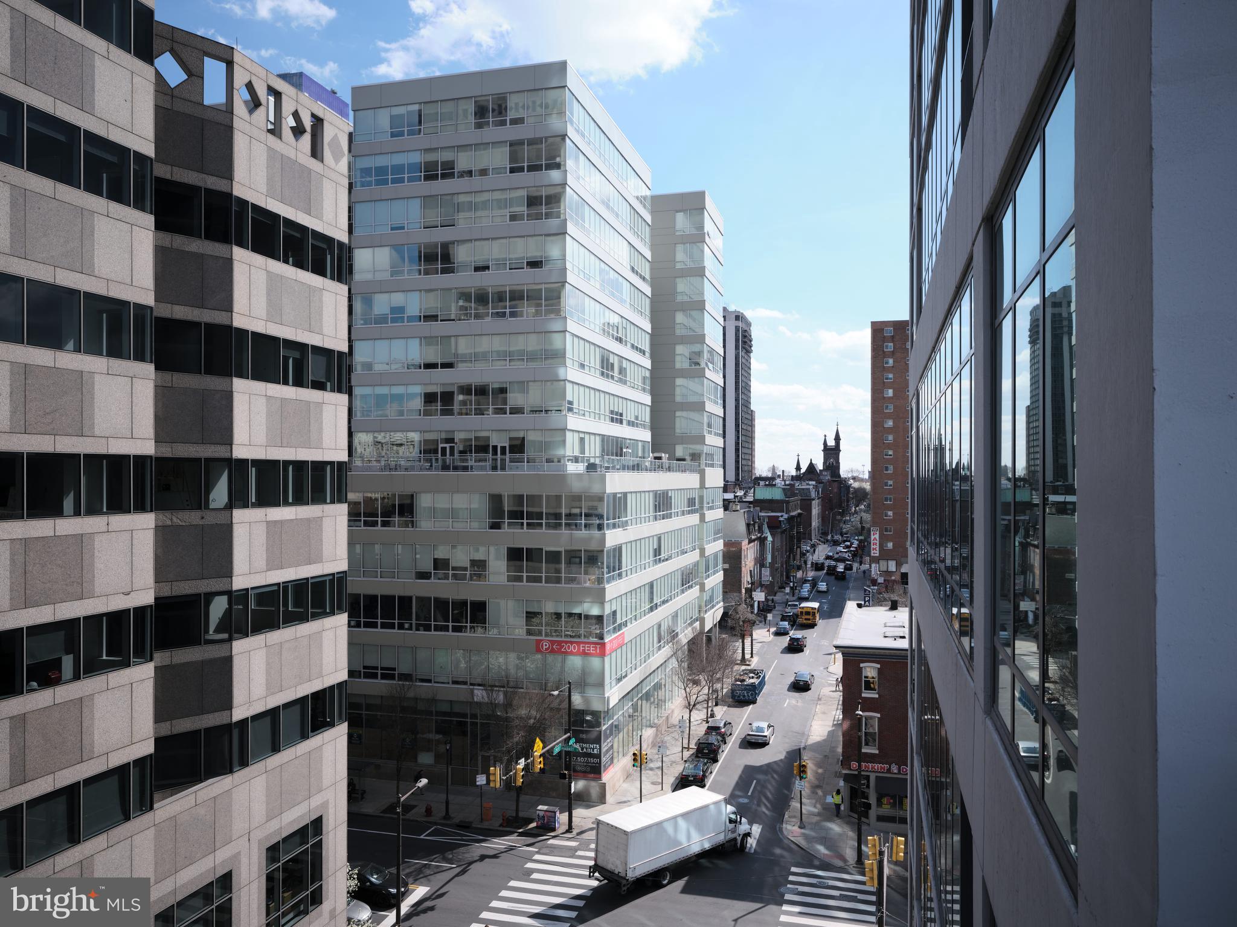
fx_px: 929
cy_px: 464
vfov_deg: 53.0
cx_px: 618
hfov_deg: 67.3
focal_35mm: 26
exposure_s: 1/200
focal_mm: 32.6
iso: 400
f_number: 8
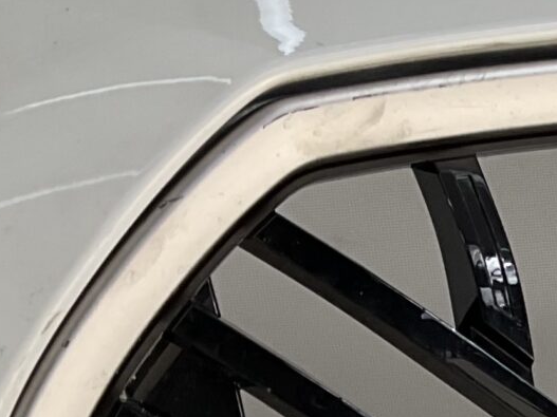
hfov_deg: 12.3
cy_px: 657
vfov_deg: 10.1
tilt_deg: -18.5
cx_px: 1117
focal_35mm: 141
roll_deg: +1.0
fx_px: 2268
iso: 16
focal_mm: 3
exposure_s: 1/855
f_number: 1.8
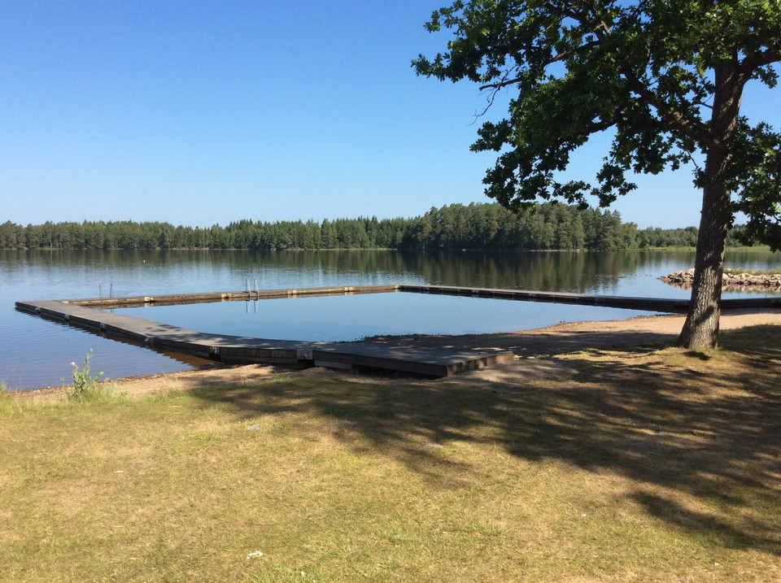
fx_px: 721
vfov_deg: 44.1
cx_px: 390
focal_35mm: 32
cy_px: 292
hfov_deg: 56.9
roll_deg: +0.6
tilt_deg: -4.3
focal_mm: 3.3
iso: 32
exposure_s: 1/1021
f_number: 2.4
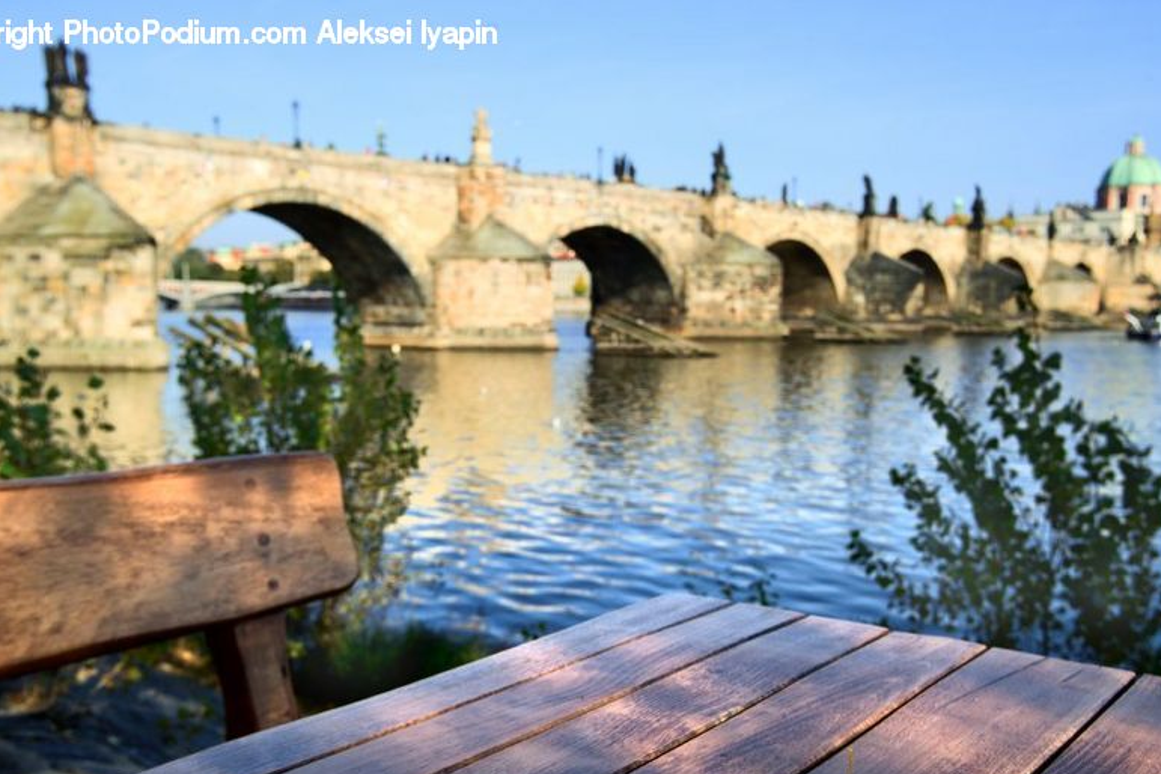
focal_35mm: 35
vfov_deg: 37.8
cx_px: 602
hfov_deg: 54.4
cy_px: 448
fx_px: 1129
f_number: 8
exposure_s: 1/250
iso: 200
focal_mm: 30
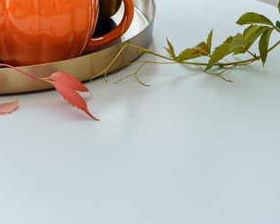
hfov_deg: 4.9
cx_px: -210
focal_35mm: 392
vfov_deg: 3.9
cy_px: -112
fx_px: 3245
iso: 500
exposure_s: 1/100
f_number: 8
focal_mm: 105
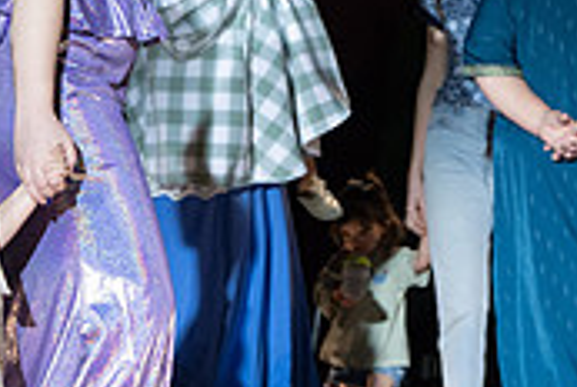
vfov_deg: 4.8
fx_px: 4624
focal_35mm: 288
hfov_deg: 7.1
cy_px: 65
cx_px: 247
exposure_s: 1/320
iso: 1000
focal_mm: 86
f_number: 5.6
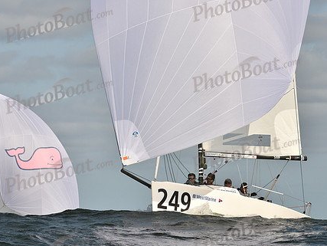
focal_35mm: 261
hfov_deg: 7.6
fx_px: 2468
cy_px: 123
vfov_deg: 5.7
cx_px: 153
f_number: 9
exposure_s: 1/1250
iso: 320
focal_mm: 200
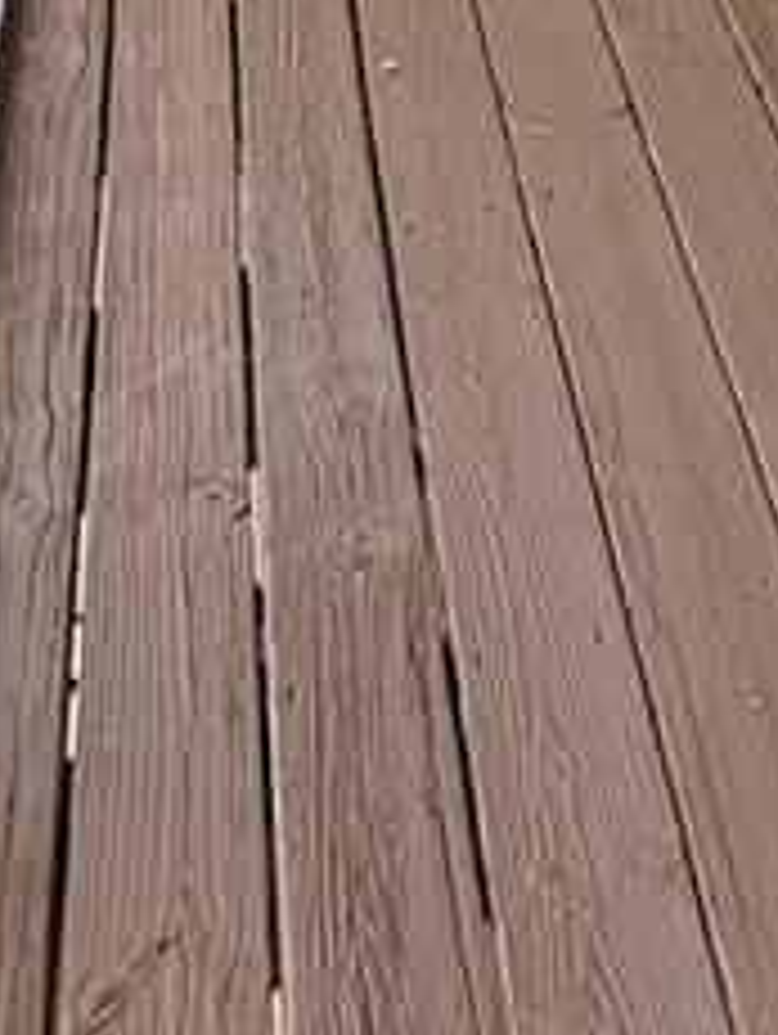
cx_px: 958
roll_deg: +0.5
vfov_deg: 18.3
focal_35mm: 73
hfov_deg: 19.0
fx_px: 2184
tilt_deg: -3.1
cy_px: -1012
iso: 40
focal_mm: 2.22
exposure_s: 1/132
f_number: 2.2
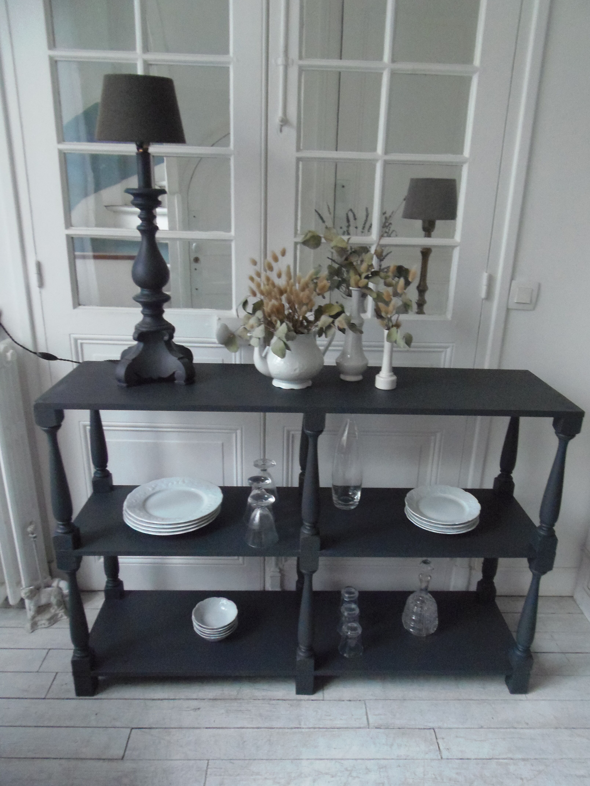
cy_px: 393
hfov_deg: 56.8
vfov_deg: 71.6
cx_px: 295
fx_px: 545
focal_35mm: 24
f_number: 2.9
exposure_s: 1/8
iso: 500
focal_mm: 4.3
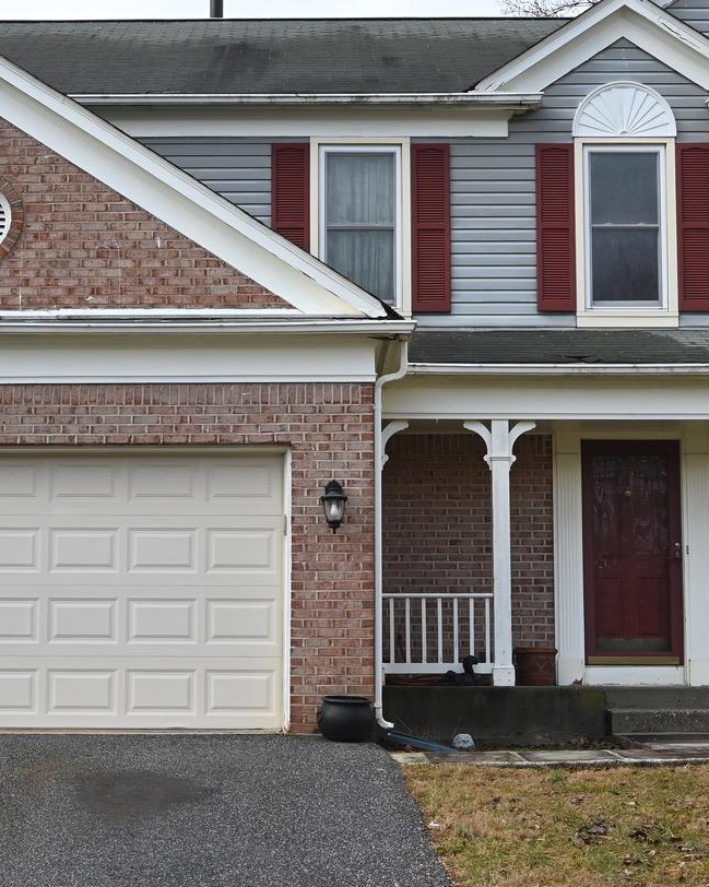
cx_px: 264
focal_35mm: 71
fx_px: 1863
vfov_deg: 26.8
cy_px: 473
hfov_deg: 21.5
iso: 800
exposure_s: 1/640
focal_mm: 30
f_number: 13
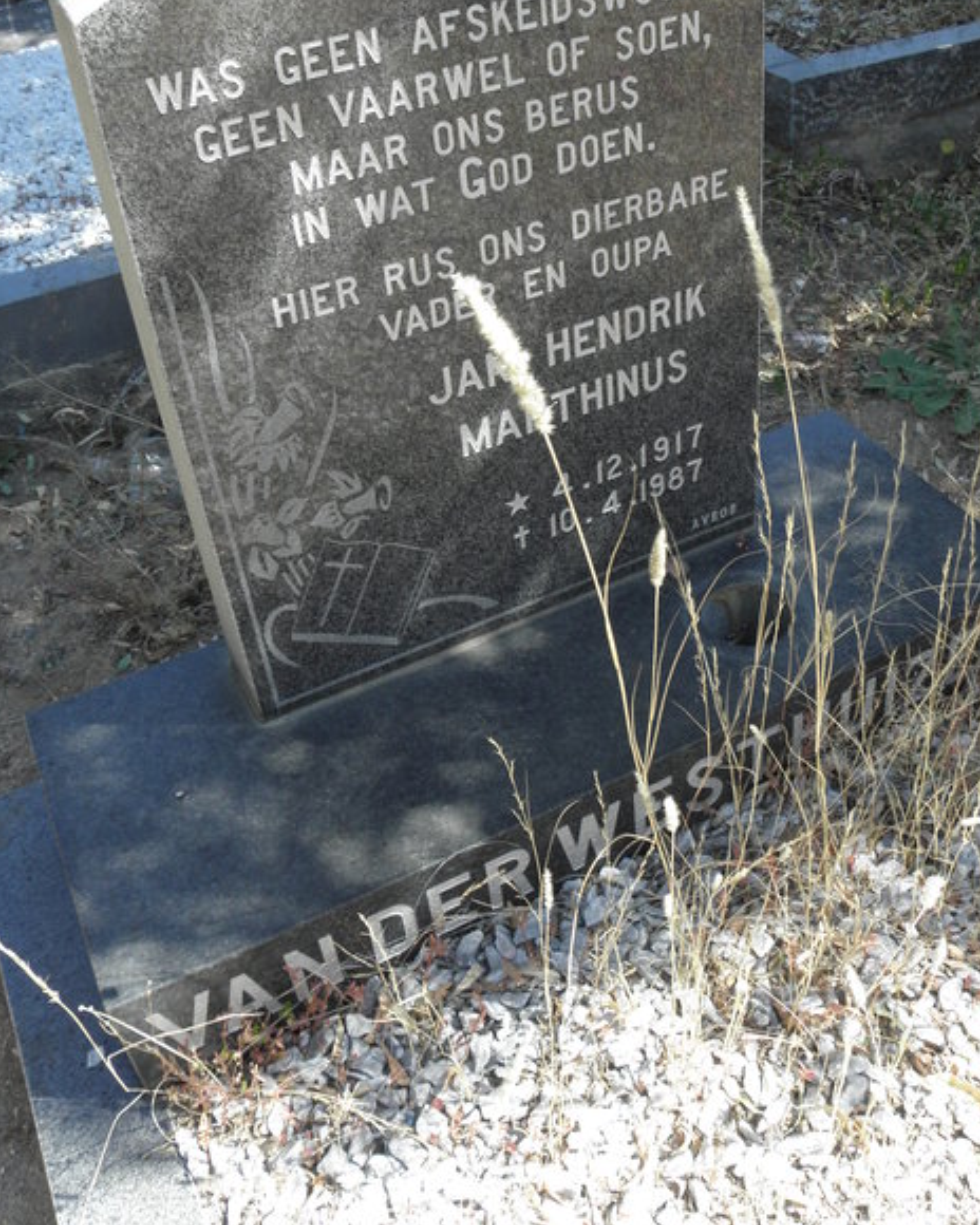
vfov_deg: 51.2
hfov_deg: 41.9
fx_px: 1269
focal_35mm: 35
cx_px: 625
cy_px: 484
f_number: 4.5
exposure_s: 1/80
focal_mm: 4.6
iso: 64
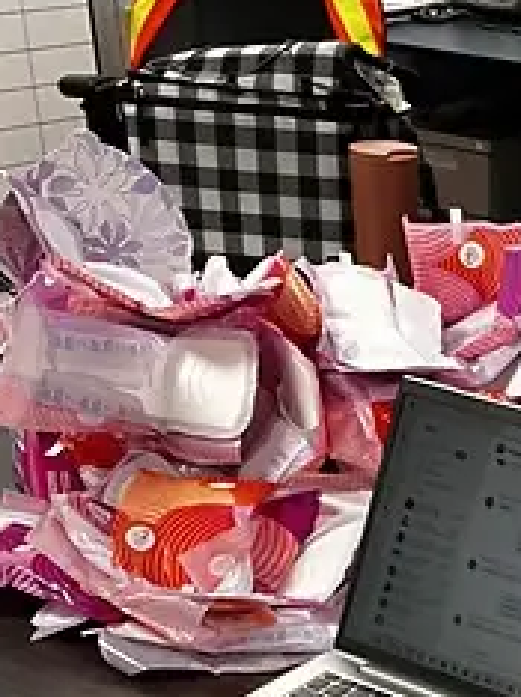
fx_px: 1548
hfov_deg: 18.0
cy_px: 792
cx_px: 658
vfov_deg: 23.6
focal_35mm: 77
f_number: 2.2
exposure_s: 1/60
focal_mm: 2.71
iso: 250
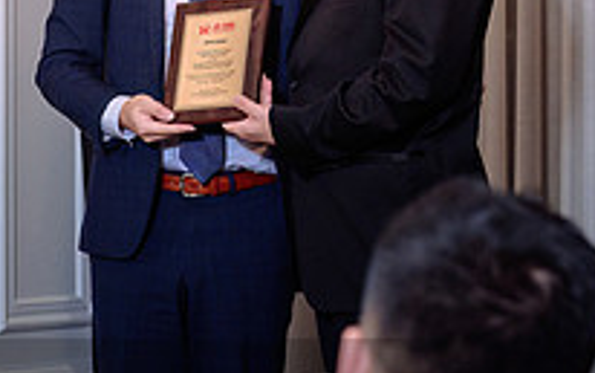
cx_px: -112
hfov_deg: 9.0
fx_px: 3715
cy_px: -27
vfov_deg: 5.7
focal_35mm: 229
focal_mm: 70
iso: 1000
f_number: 3.5
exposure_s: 1/160
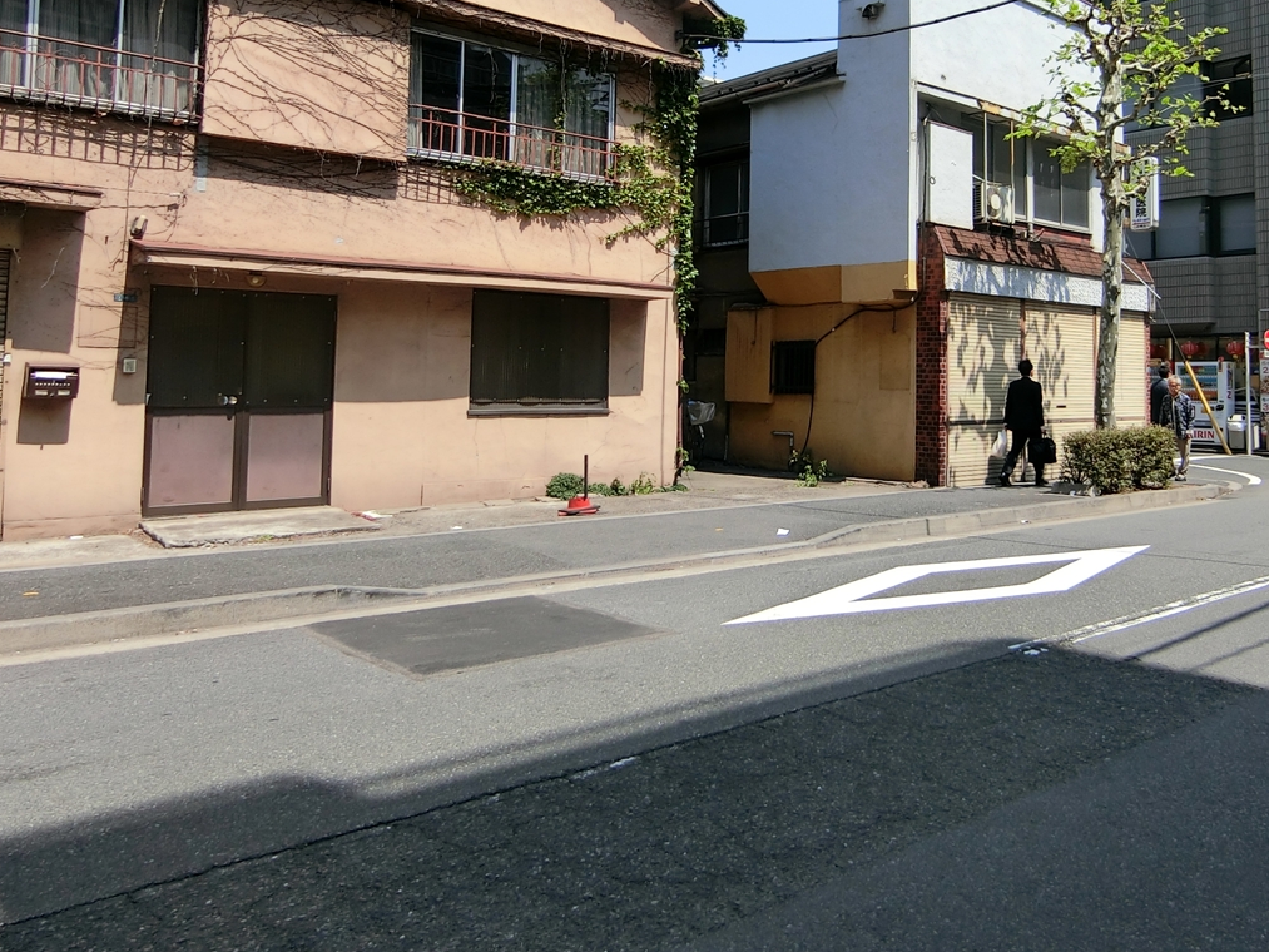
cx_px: 823
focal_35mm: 30
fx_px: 1100
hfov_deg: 58.9
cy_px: 302
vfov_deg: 45.9
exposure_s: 1/200
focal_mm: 4.06
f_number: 6.9
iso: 80
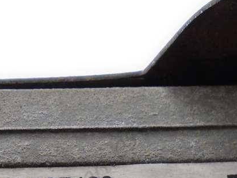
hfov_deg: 27.6
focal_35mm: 69
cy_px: 219
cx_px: 51
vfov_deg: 19.9
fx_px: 472
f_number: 3.2
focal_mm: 4.6
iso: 100
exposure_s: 1/30
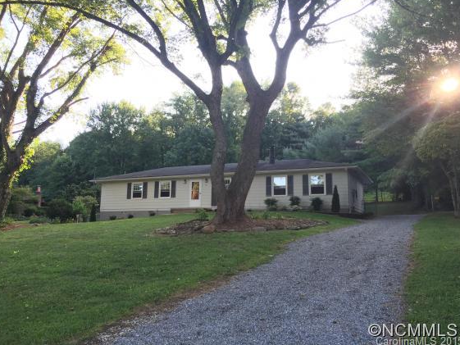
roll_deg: -0.8
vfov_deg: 46.8
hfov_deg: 60.0
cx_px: 232
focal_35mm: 30
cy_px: 170
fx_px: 399
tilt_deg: +8.9
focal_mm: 4.15
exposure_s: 1/120
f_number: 2.2
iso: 32
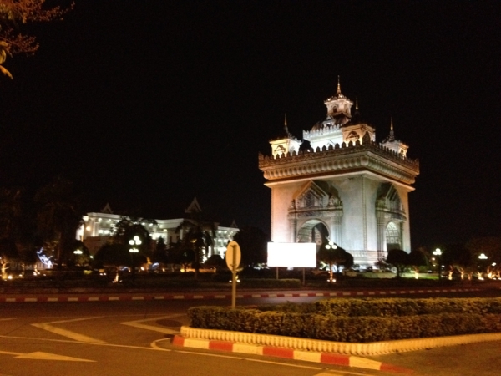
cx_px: 250
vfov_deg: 40.7
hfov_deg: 52.6
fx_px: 507
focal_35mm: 35
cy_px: 188
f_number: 2.4
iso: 800
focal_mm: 4.28
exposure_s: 1/15
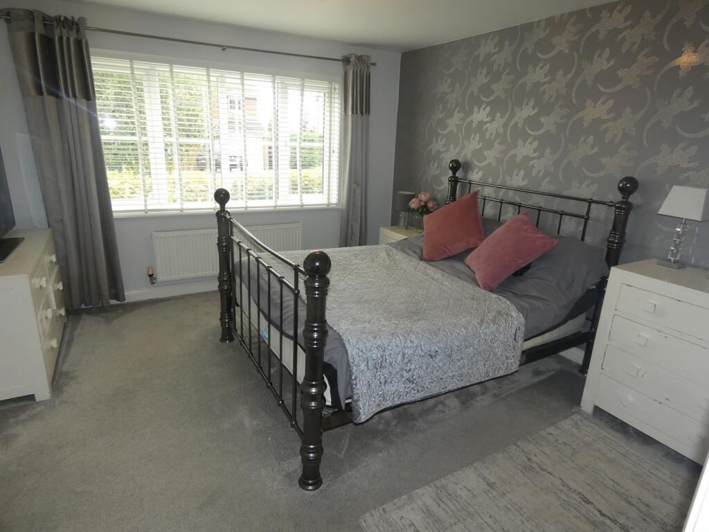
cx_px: 354
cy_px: 266
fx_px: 410
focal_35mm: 20
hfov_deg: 81.7
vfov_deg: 66.0
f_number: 2.8
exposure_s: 1/60
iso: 200
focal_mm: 3.6
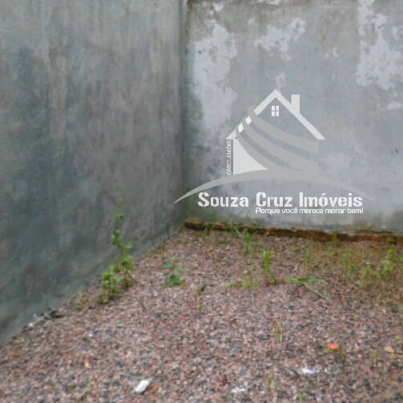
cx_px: 276
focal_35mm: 45
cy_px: 152
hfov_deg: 37.1
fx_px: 593
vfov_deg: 37.3
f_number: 2.5
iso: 80
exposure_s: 1/180
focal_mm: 4.5
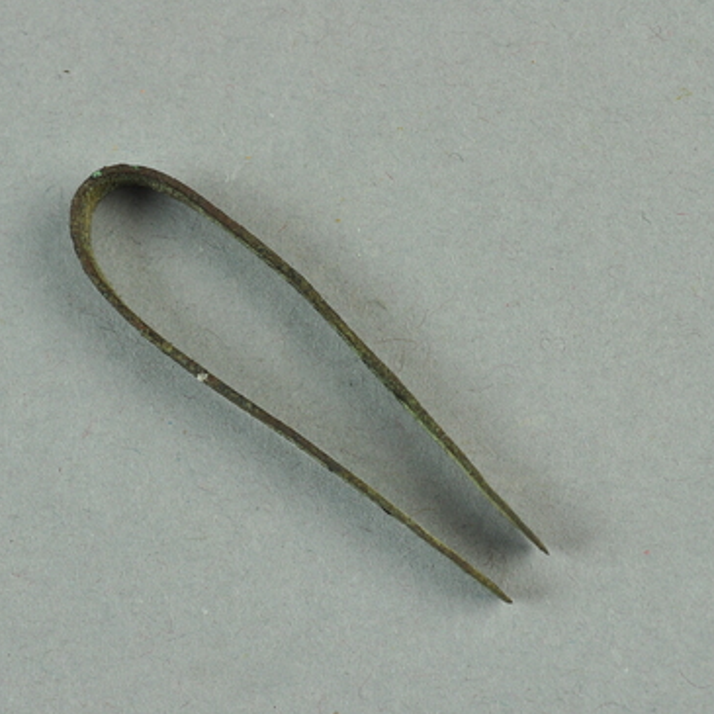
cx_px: 286
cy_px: 418
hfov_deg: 16.4
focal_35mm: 106
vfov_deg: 16.4
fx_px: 2474
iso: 220
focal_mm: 38
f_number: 8
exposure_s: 1/40
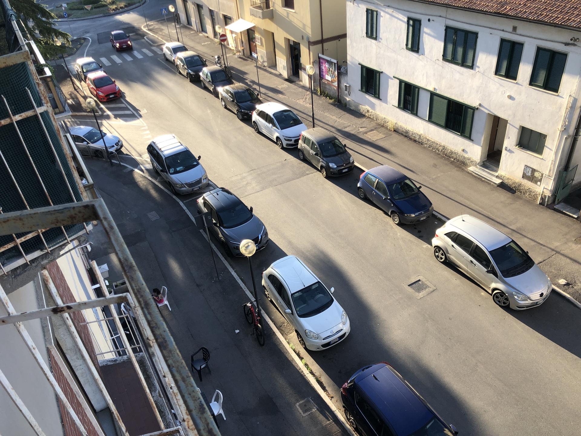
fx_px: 470
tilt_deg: -35.6
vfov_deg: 49.7
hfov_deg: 63.4
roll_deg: +5.7
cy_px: 218
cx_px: 290
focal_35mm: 28
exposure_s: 1/318
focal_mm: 4
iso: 20
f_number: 1.8
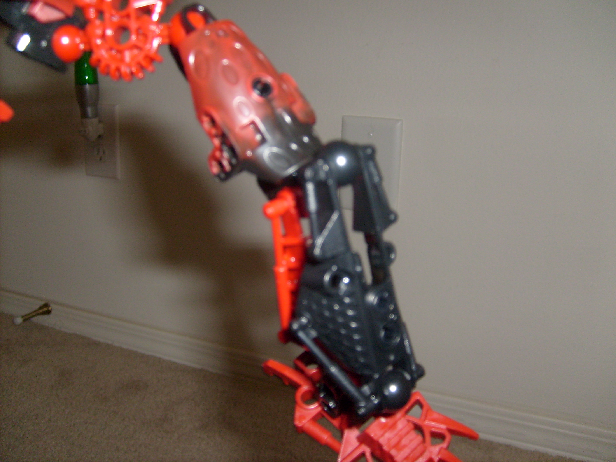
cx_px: 308
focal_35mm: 35
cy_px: 231
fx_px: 623
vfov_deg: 40.7
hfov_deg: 52.6
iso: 100
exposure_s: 1/45
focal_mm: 5.8
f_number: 2.8
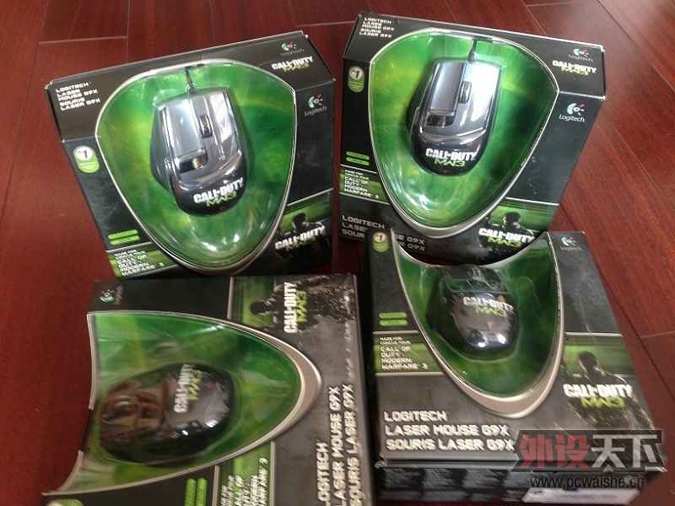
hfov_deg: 55.4
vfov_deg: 42.9
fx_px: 643
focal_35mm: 33
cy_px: 253
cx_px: 338
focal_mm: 4.13
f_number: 2.4
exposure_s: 1/20
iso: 100
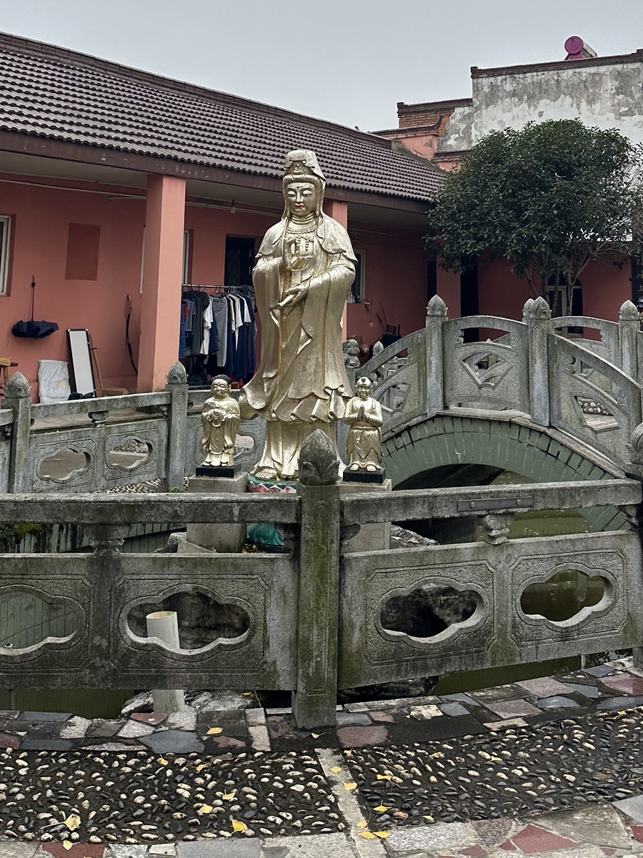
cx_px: 301
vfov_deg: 44.6
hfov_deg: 35.9
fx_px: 991
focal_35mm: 40
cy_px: 174
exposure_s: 1/2967
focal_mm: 6.86
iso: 80
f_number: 1.78
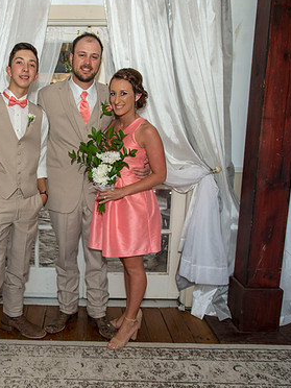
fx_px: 336
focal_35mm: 30
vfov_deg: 60.0
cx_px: 70
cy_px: 192
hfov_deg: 45.1
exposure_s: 1/100
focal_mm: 20
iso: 200
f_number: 3.2
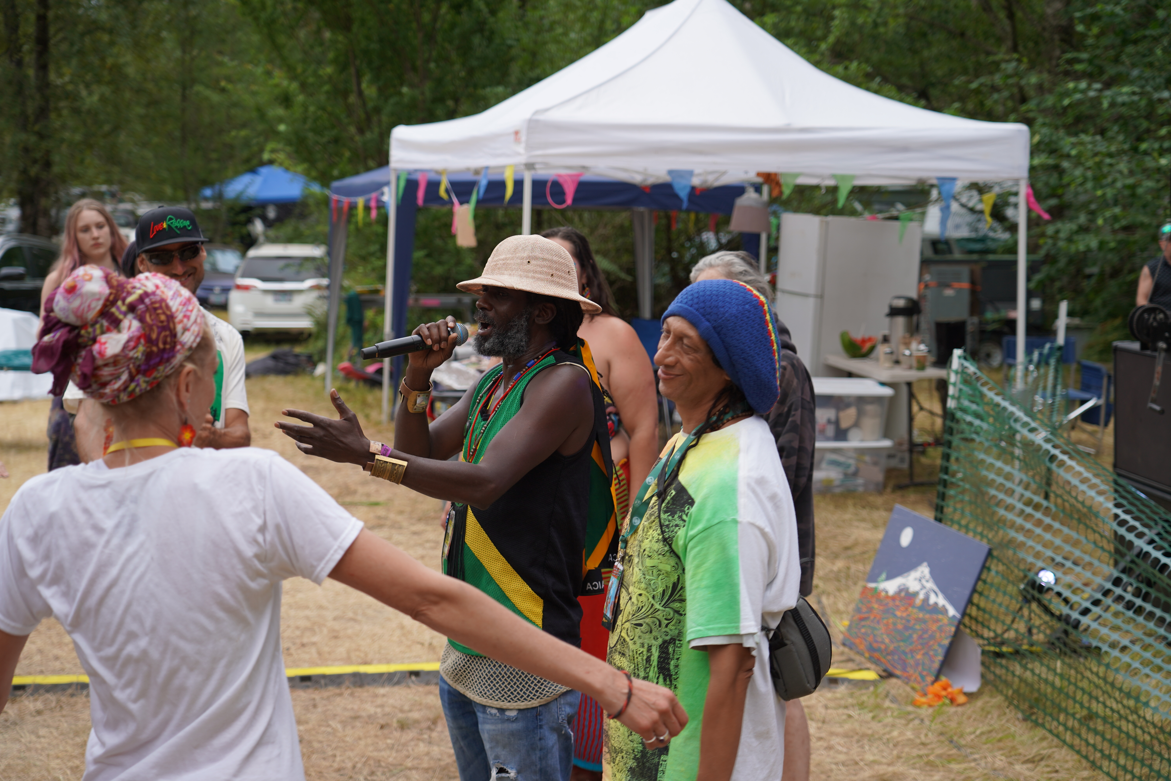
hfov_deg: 32.9
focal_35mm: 61
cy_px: 390
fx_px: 1984
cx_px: 586
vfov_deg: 22.3
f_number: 4
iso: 160
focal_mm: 61
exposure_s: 1/160
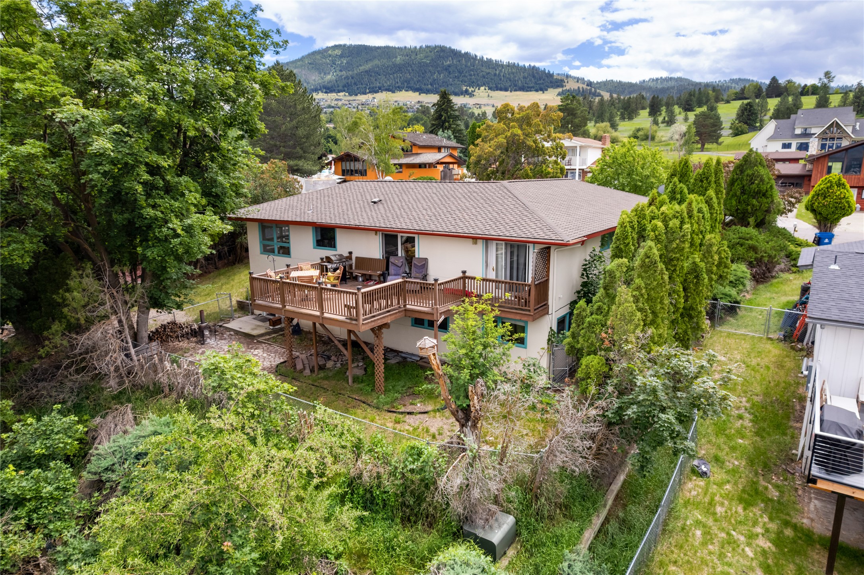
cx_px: 432
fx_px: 528
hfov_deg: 78.6
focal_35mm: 22
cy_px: 288
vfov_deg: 57.2
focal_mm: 8.38
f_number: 2.8
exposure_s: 1/50
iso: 100
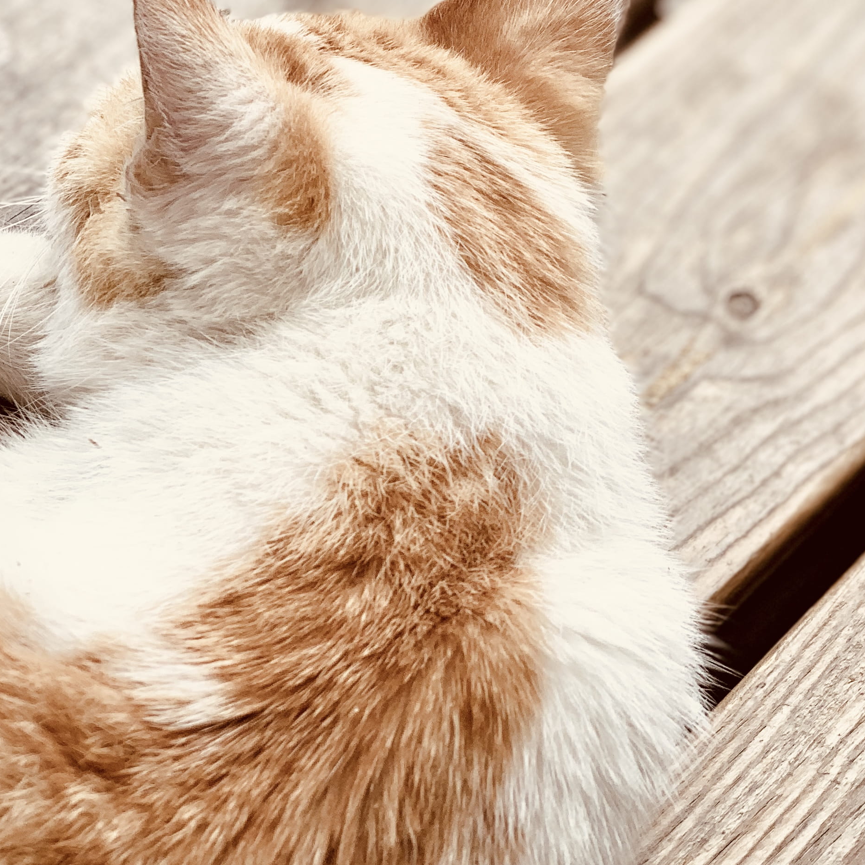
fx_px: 2799
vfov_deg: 17.2
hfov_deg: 17.5
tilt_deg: -48.9
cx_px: 541
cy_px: -7
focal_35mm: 99
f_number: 2.4
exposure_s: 1/564
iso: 16
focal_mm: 6
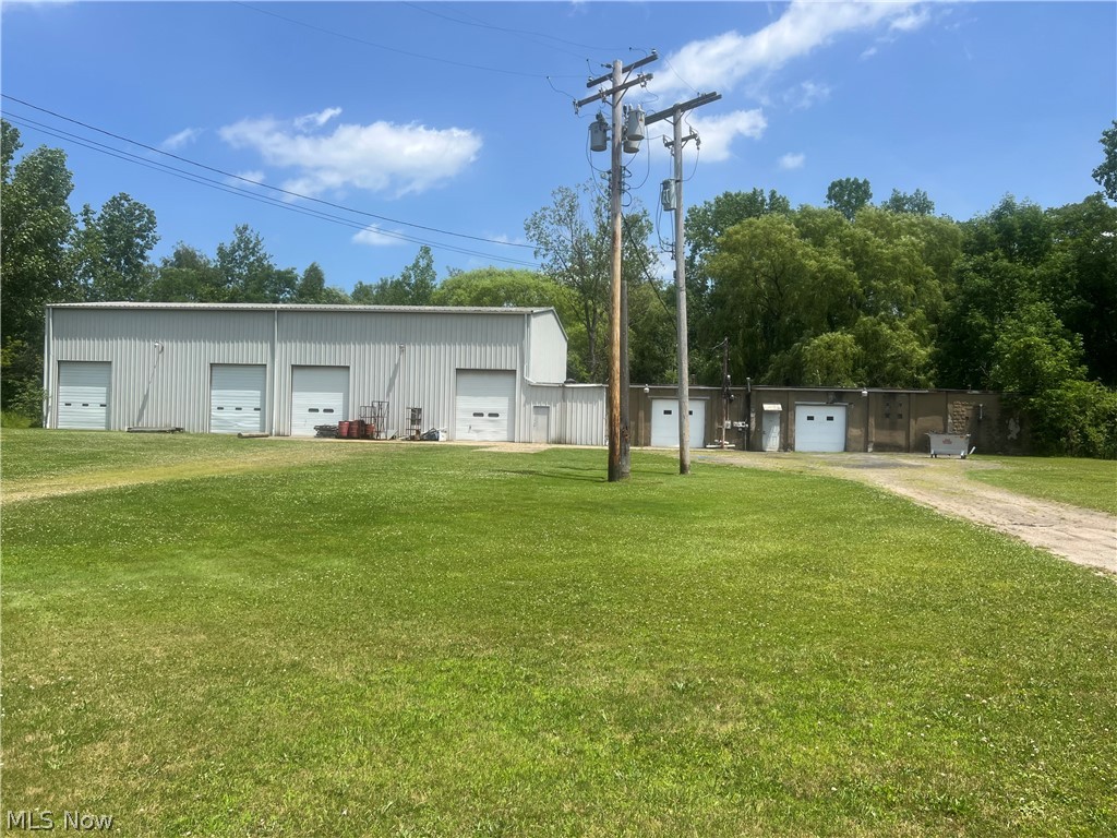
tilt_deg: +0.4
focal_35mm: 26
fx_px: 839
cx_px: 558
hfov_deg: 67.3
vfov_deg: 53.1
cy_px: 419
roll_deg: -2.4
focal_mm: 5.7
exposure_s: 1/4115
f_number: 1.5
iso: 50
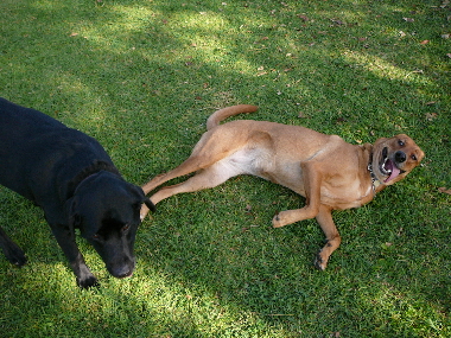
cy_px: 169
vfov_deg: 40.7
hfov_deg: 52.6
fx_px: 456
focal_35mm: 35
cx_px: 226
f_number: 2.8
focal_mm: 5.2
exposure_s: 1/320
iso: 80
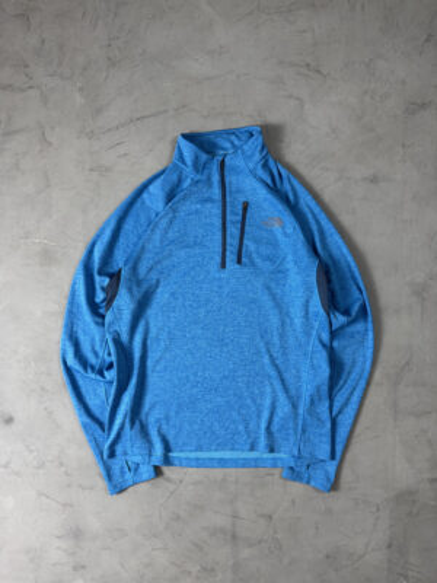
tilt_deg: -87.5
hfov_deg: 56.8
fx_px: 404
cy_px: 292
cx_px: 218
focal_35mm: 24
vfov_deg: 71.6
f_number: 1.78
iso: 160
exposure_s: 1/60
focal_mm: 6.76
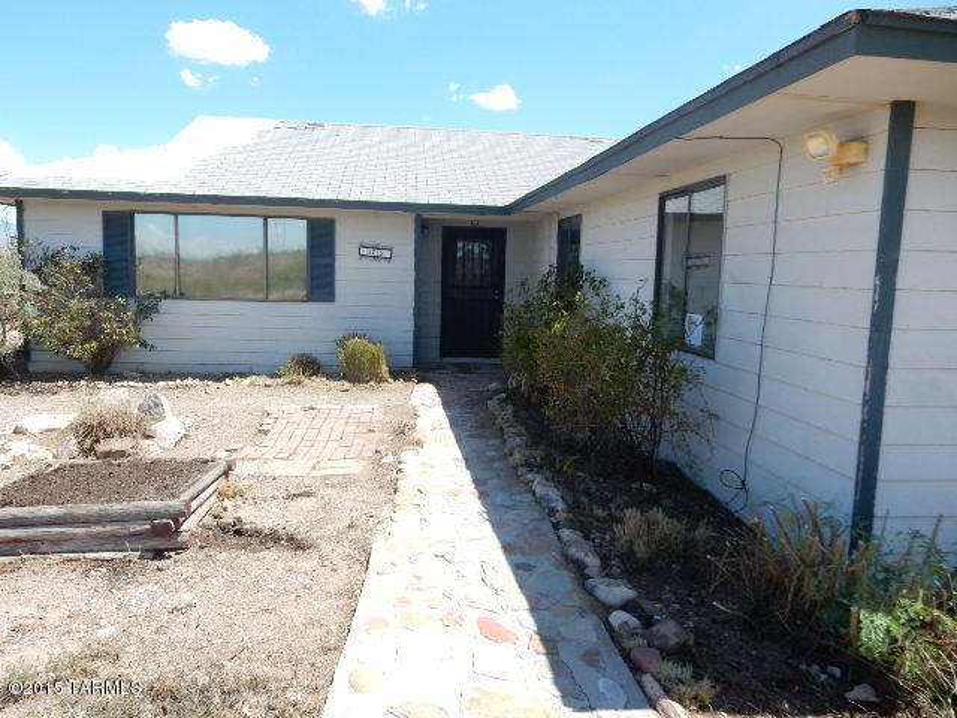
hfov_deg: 69.4
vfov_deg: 54.9
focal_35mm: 25
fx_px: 691
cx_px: 478
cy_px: 359
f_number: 3.7
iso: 125
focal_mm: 4.5
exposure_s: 1/800
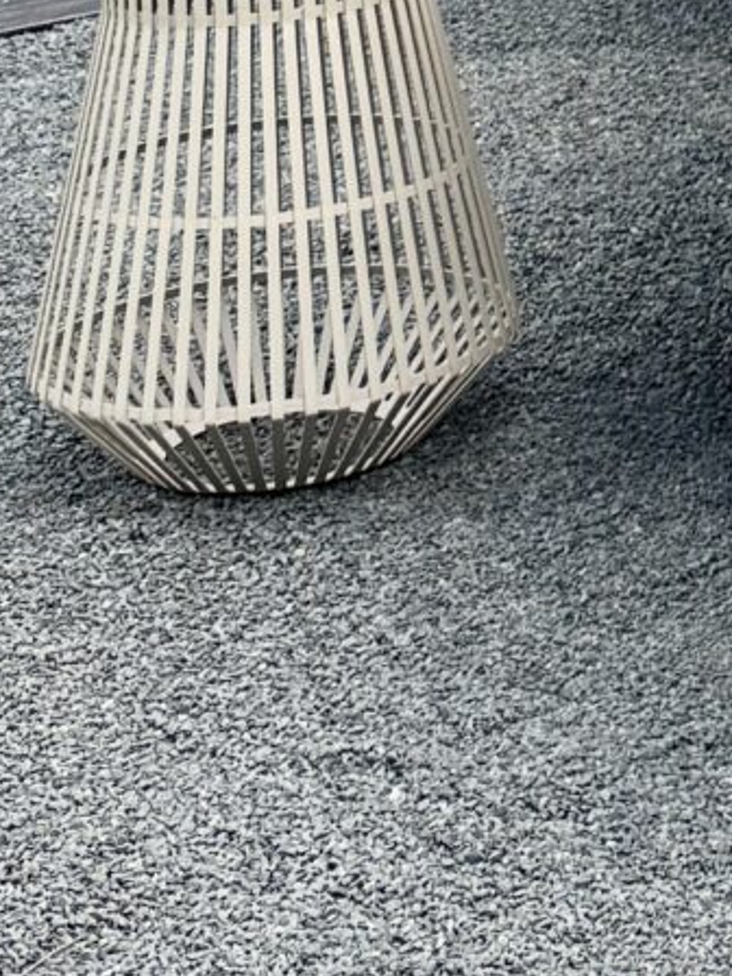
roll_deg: +0.1
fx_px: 3863
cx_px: 1640
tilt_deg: -5.6
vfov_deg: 13.2
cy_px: -678
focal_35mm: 137
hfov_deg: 9.8
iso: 100
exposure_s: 1/1211
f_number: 1.78
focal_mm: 6.76
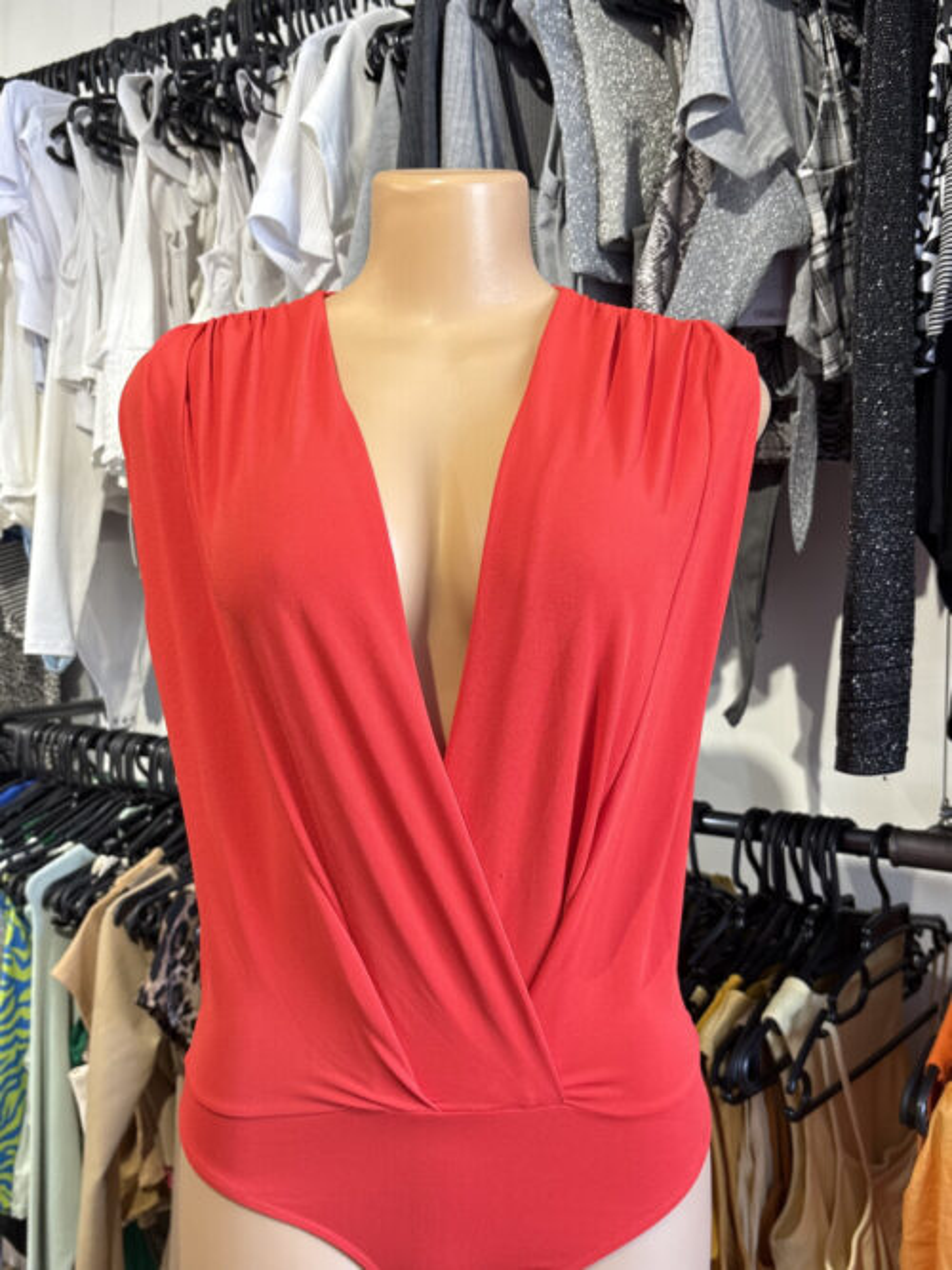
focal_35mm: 26
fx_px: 954
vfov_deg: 67.3
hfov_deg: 53.0
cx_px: 476
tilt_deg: -3.5
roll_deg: +0.3
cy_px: 635
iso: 80
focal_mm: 5.96
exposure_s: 1/50
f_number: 1.6
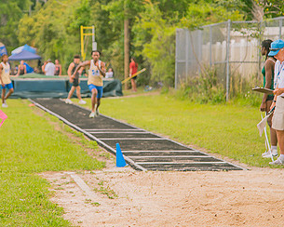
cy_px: 83
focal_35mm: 175
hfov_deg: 11.0
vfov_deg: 8.8
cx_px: 92
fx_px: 1471
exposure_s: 1/200
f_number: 4
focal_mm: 98
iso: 200
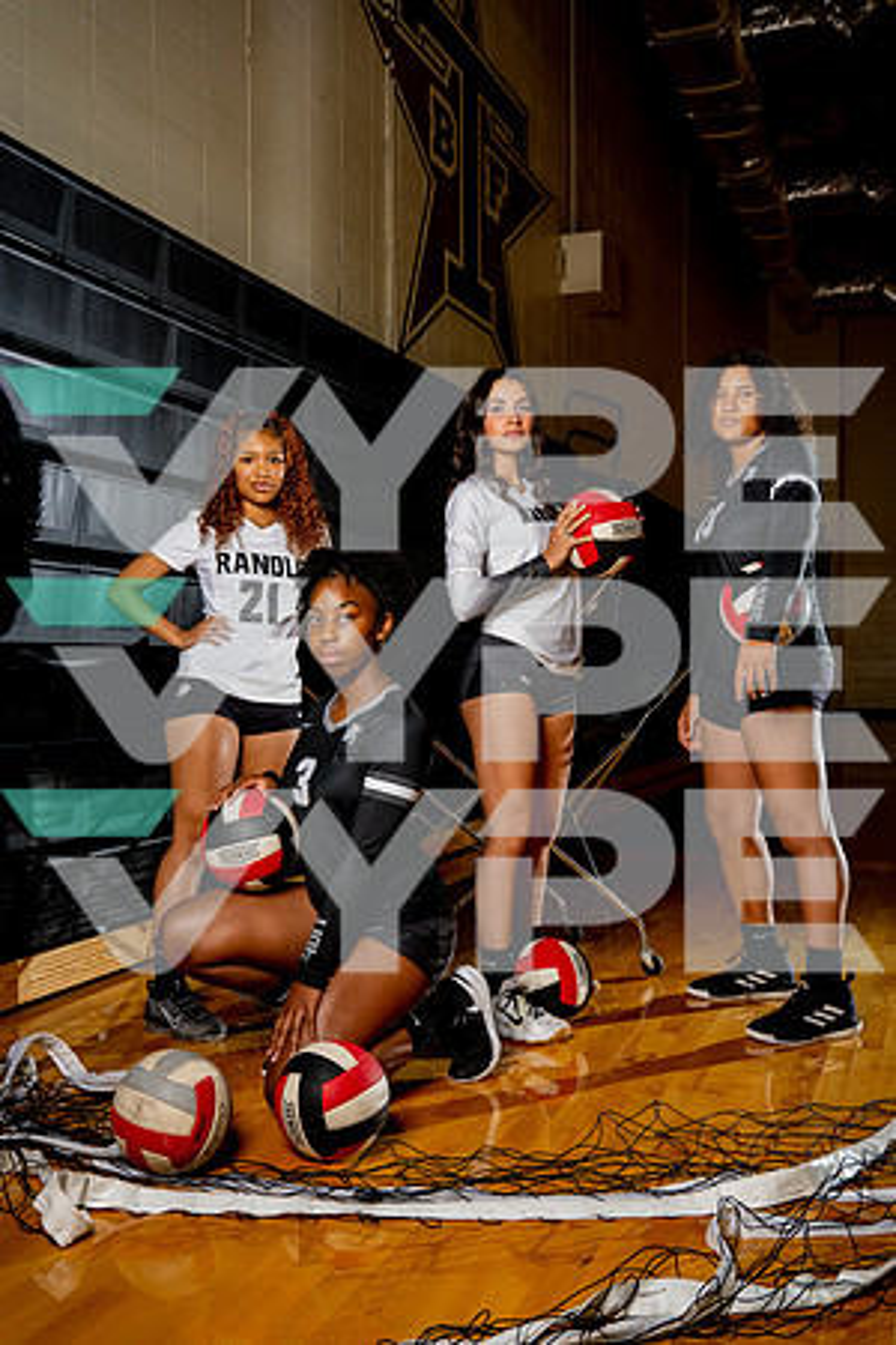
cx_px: 448
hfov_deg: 36.9
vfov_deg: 53.1
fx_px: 1344
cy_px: 672
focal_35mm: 36
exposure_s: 1/250
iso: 400
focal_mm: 36
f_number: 7.1
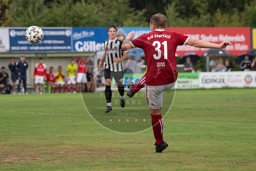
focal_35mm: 253
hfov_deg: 8.1
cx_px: 130
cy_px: 71
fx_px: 1802
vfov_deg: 5.4
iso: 3600
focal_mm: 210
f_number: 5.6
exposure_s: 1/1600
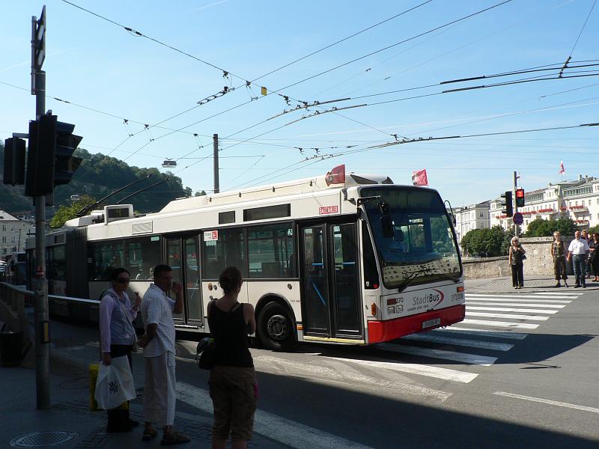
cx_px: 300
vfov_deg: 39.7
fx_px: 623
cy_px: 224
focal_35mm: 36
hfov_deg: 51.4
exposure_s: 1/400
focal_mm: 6
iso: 80
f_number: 5
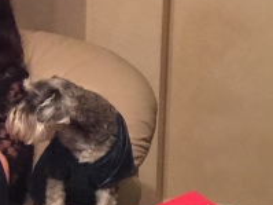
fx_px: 1174
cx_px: -89
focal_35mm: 149
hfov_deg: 12.8
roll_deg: +0.8
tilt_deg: -12.0
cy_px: 89
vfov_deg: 9.9
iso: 100
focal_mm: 4.15
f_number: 2.2
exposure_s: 1/4
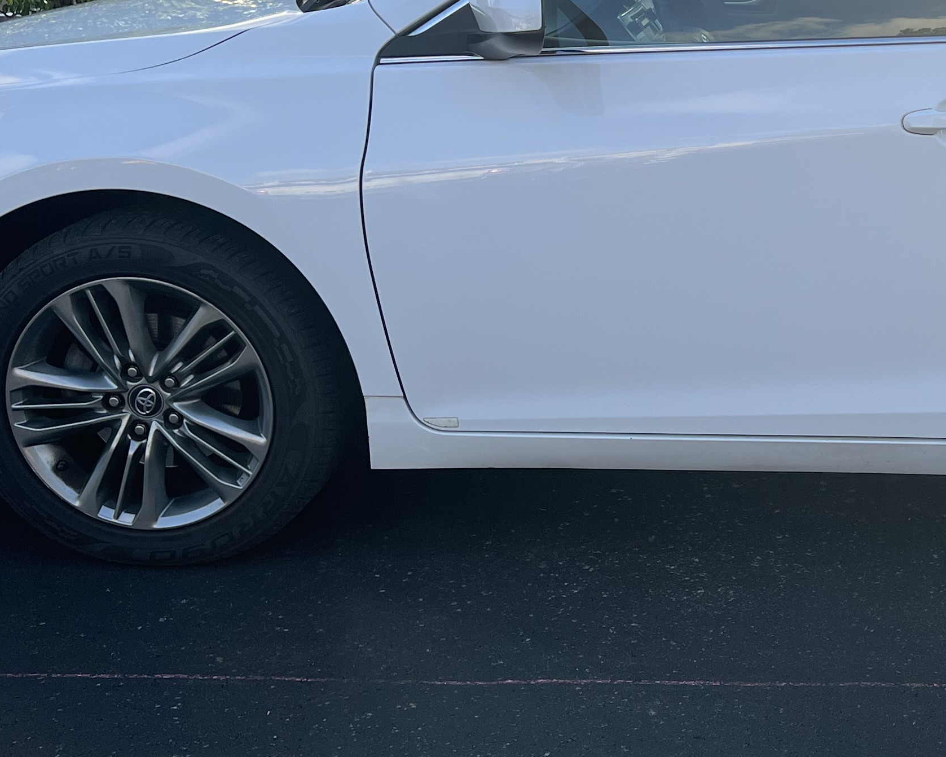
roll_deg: -0.8
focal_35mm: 61
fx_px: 1708
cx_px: 904
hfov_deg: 29.3
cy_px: 240
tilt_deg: -11.3
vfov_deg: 24.8
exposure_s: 1/924
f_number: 1.5
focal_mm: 5.7
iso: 50
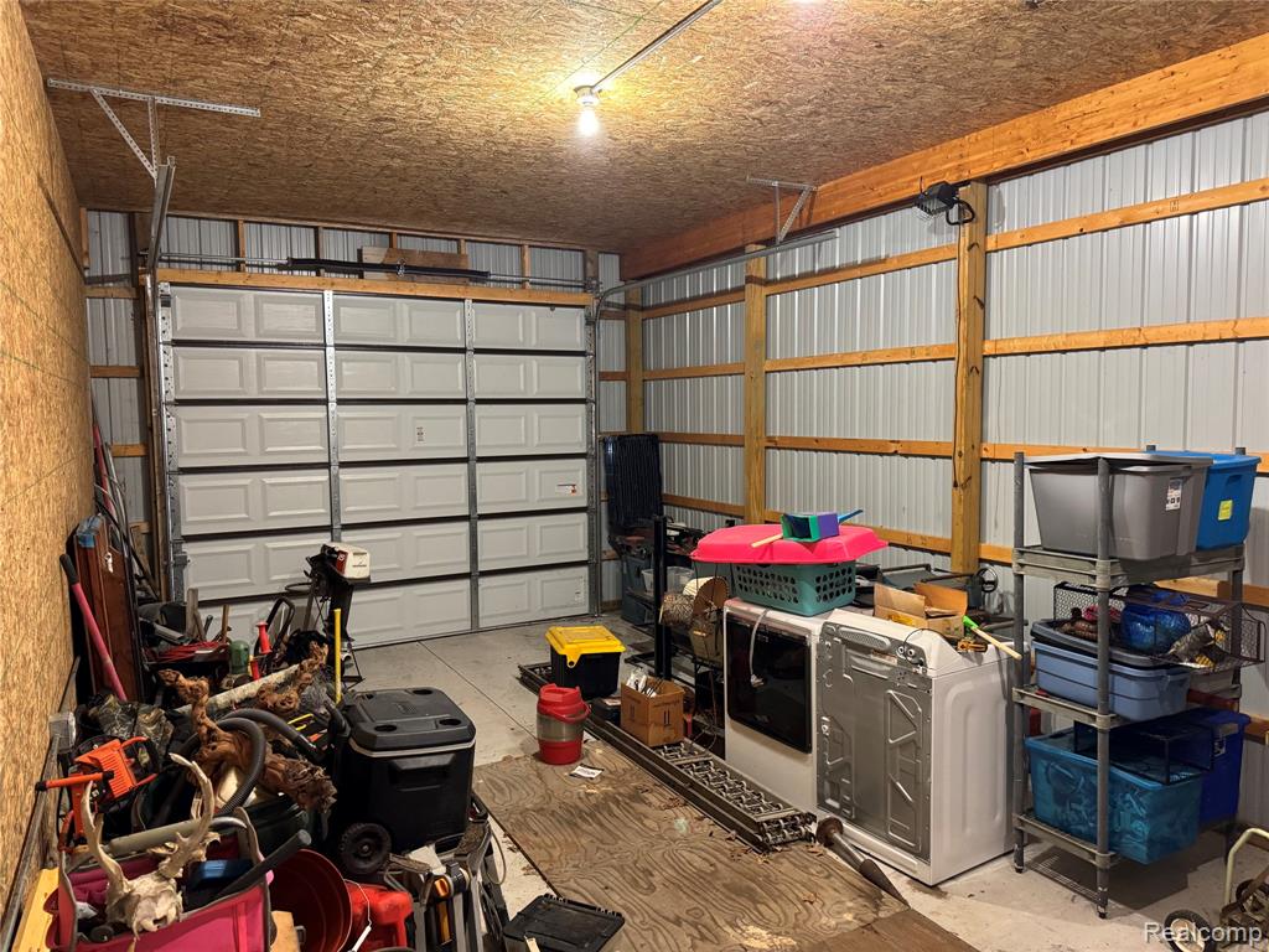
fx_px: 880
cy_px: 476
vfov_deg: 56.8
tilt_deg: -4.0
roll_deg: +1.0
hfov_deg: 71.6
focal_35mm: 24
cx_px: 634
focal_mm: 6.76
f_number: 1.78
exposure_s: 1/40
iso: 640
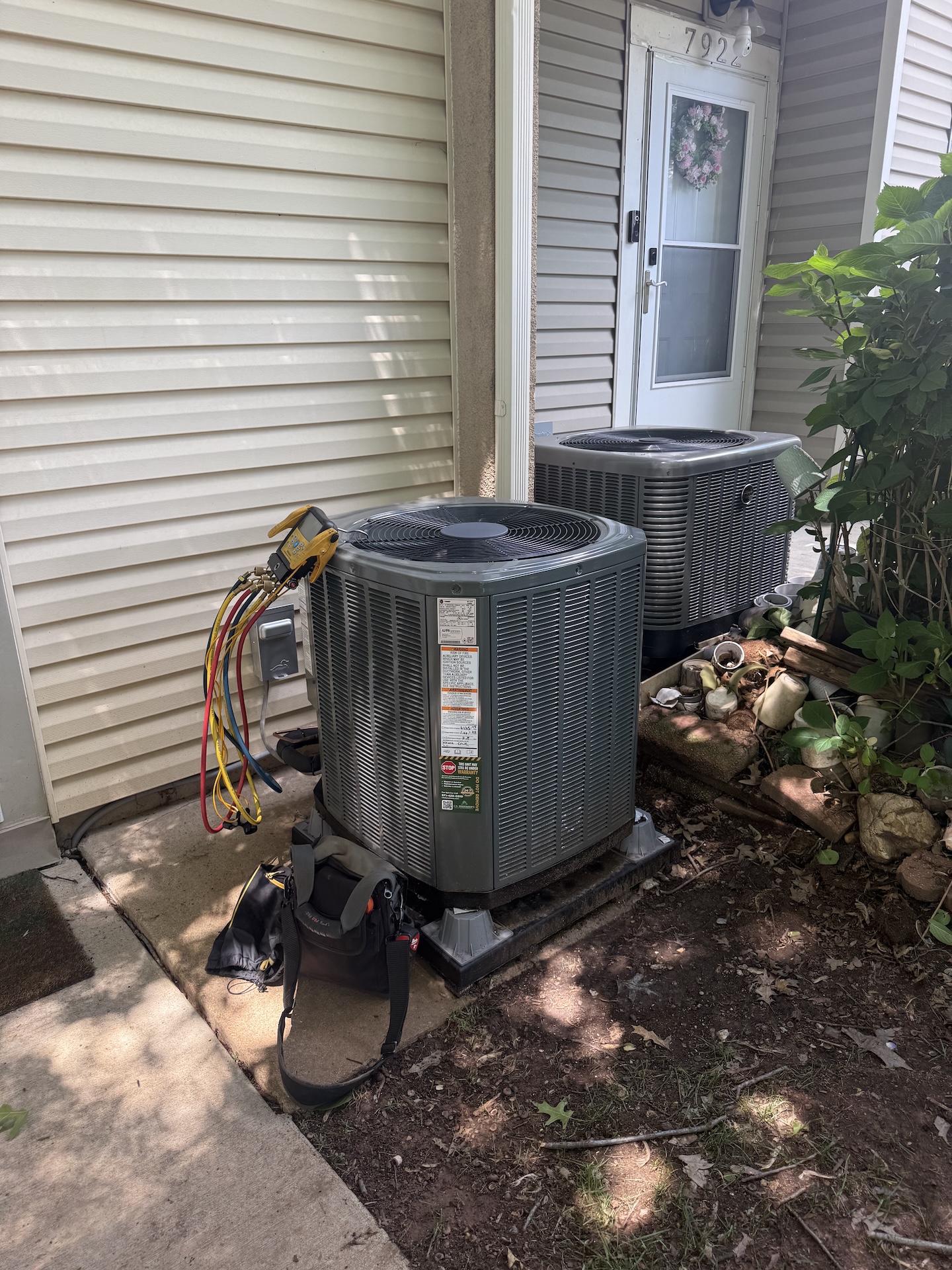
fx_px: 880
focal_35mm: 24
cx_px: 476
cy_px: 635
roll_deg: -0.2
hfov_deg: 56.8
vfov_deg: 71.6
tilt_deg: -18.7
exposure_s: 1/184
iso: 80
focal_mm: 6.76
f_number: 1.78
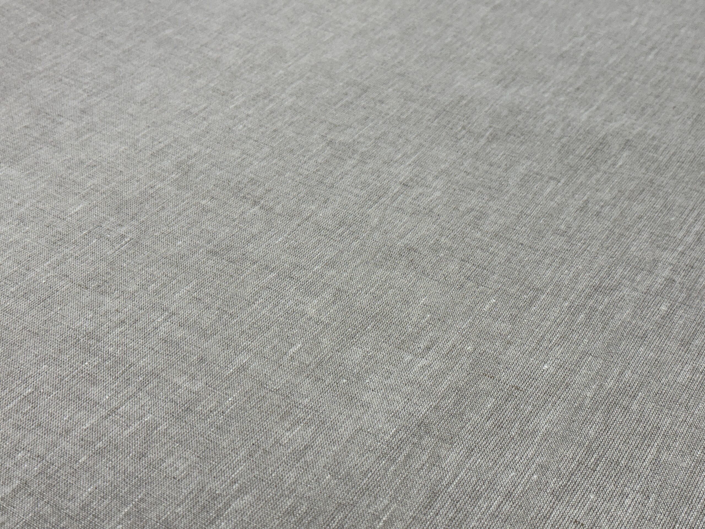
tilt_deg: -41.4
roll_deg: -2.7
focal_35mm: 48
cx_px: 352
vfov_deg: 30.3
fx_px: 978
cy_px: 264
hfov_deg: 39.7
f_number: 1.78
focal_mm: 6.86
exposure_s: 1/100
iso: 80
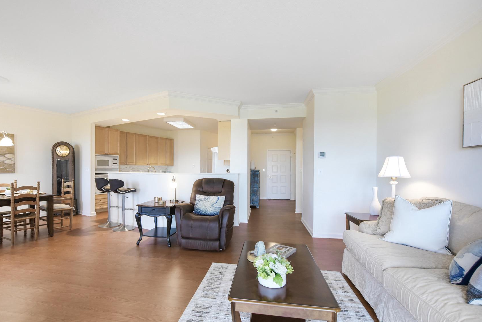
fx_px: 228
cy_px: 172
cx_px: 221
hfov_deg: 93.1
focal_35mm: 17
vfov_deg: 70.4
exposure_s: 1/125
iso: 2500
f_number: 7.1
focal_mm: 14
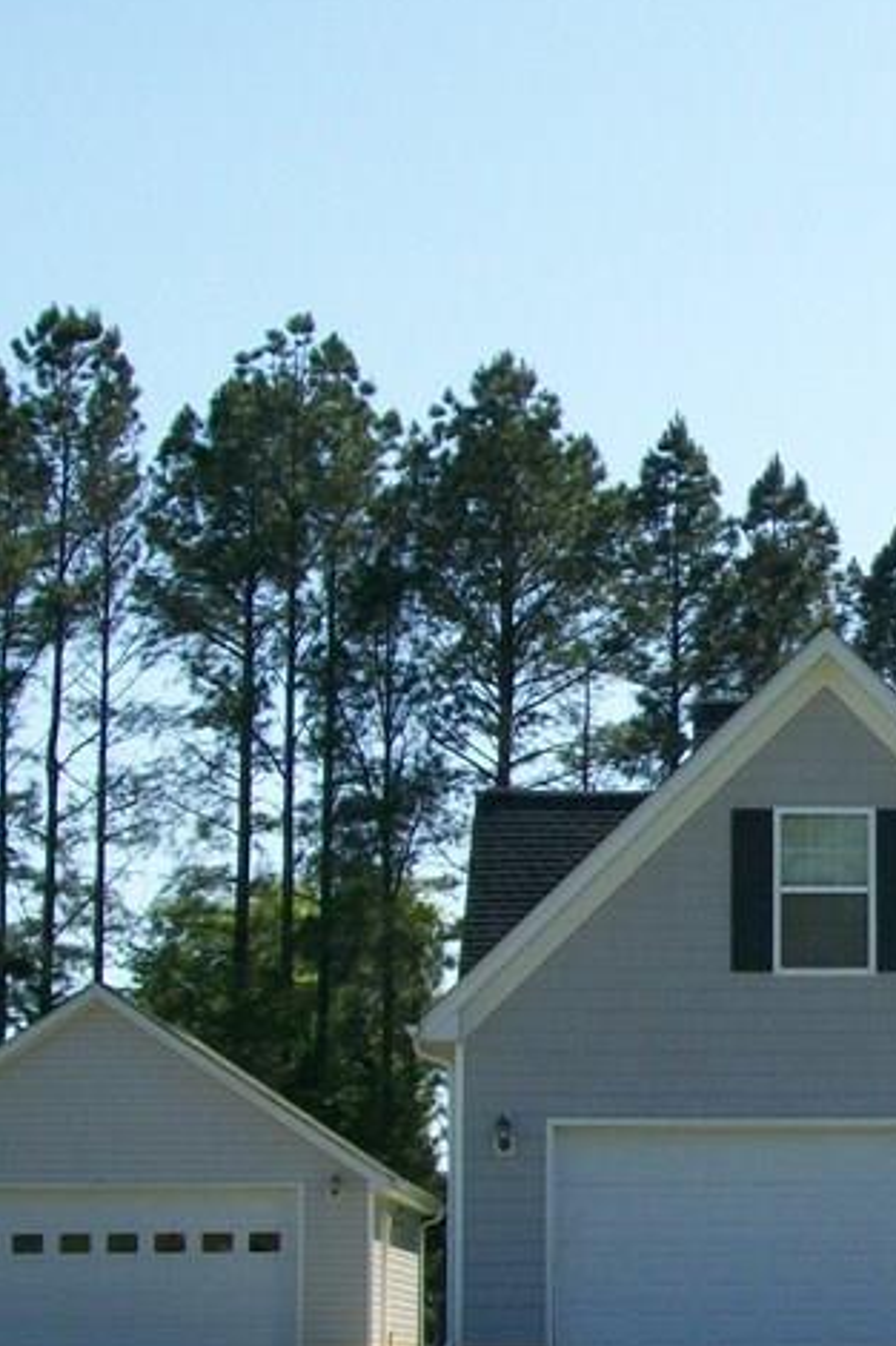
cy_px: 942
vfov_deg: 19.9
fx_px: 3811
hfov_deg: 13.0
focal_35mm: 102
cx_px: 1142
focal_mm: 7.6
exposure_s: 1/320
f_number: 5.3
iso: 64
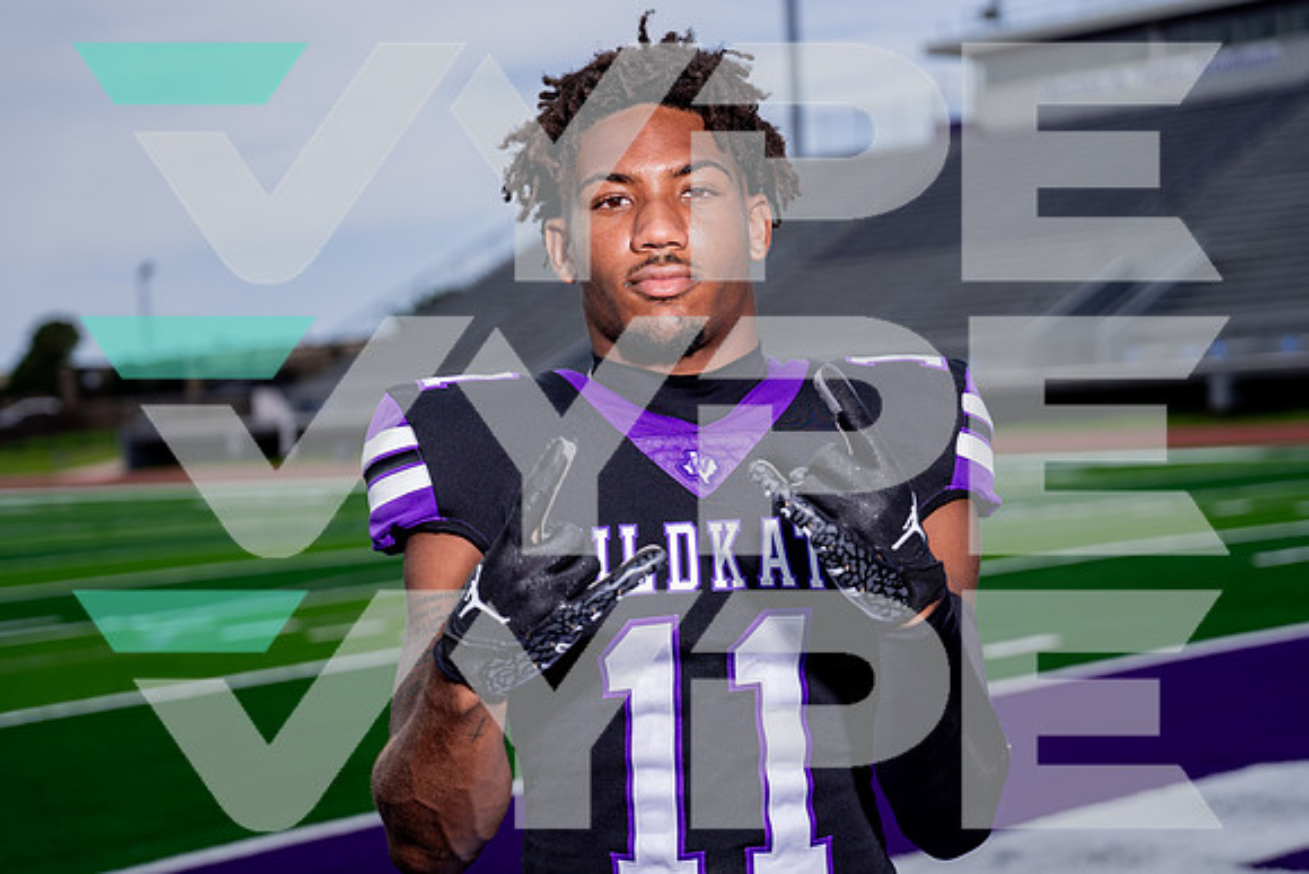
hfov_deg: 27.3
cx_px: 654
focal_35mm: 74
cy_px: 437
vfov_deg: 18.4
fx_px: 2698
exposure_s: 1/1250
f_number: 4
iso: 100
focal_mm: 70
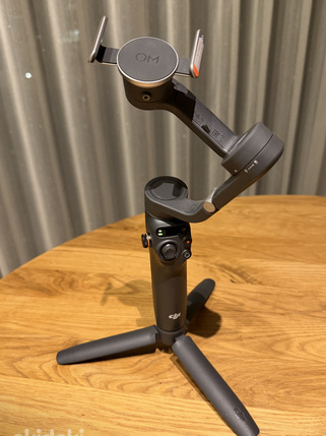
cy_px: 220
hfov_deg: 49.7
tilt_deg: -29.5
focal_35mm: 28
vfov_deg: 63.5
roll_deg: +1.4
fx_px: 352
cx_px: 173
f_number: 1.78
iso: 500
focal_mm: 6.76
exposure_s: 1/50
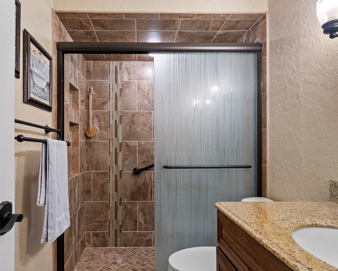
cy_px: 138
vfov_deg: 65.6
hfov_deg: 77.1
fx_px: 210
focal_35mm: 21
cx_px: 144
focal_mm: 14
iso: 250
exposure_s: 1/1.25
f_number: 8
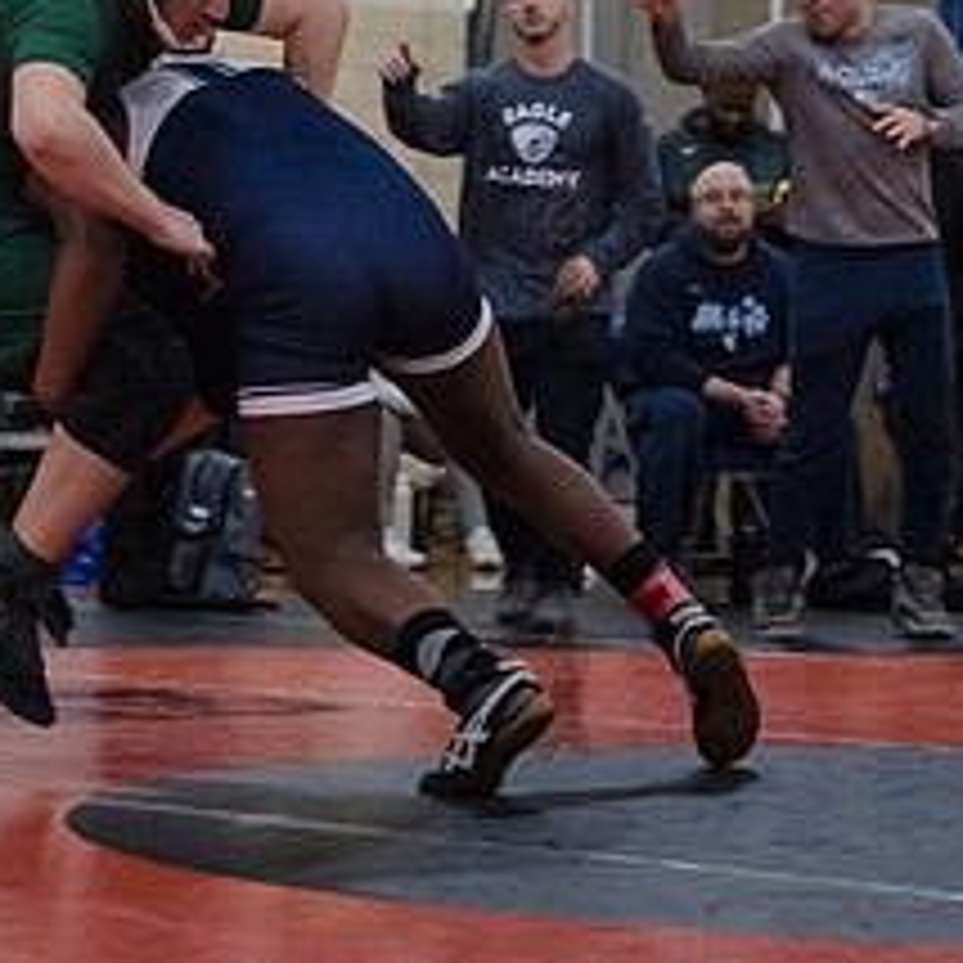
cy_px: 245
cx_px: 562
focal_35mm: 155
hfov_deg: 11.3
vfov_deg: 11.2
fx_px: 4878
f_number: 3.2
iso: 8000
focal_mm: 66
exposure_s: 1/400
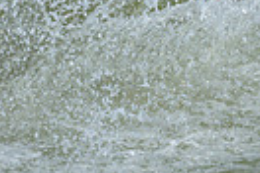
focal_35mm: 4832
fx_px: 34895
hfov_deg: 0.4
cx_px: 53
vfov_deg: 0.3
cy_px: -116
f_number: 6.3
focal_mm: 800
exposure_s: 1/2000
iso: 220
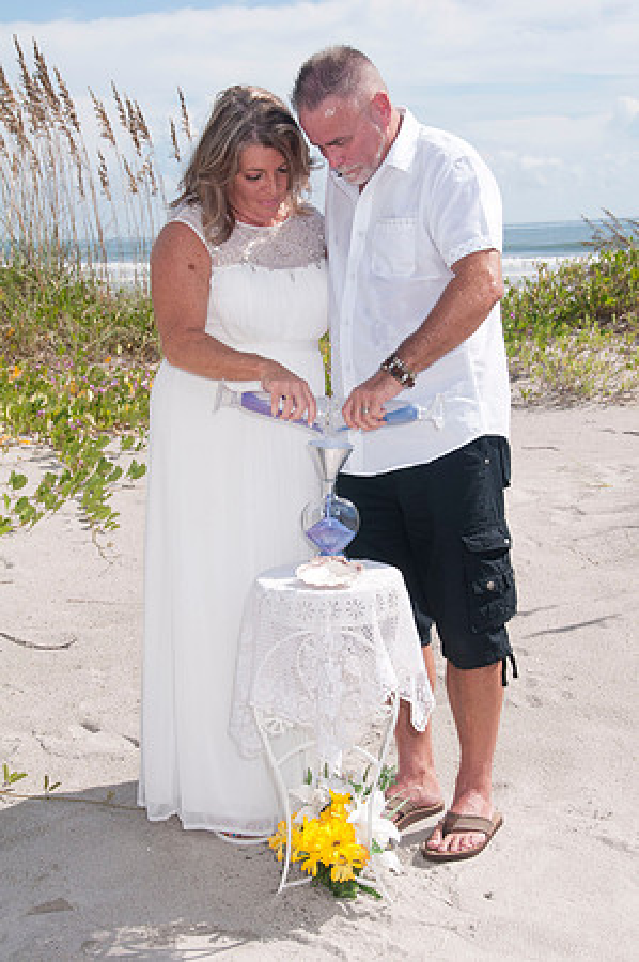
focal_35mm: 66
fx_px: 1761
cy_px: 481
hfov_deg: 20.6
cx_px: 320
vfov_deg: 30.5
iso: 100
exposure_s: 1/250
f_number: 13
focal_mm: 44
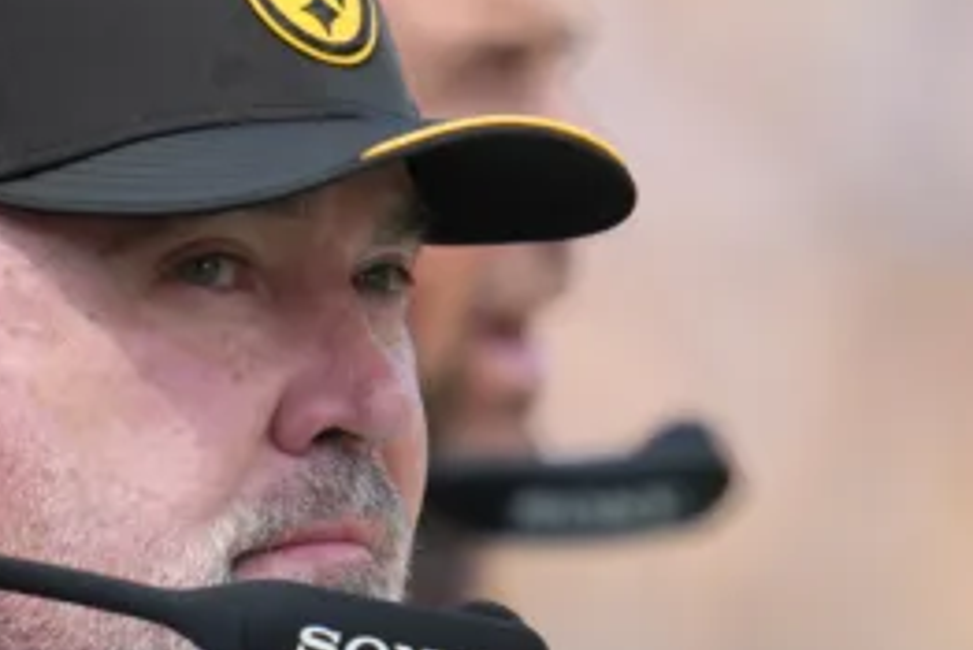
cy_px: 446
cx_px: 279
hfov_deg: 1.8
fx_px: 30963
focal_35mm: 1145
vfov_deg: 1.2
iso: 400
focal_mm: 400
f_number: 2.8
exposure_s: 1/2000
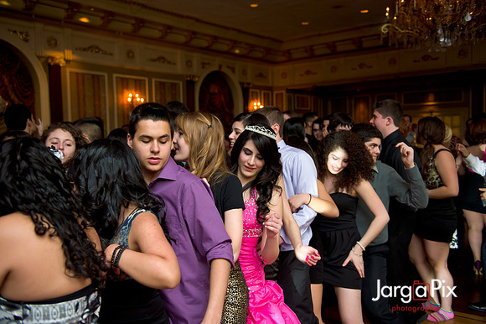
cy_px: 162
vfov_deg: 38.8
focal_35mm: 34
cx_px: 243
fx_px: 459
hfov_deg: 55.8
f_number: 3.2
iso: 1600
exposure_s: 1/100
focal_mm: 34
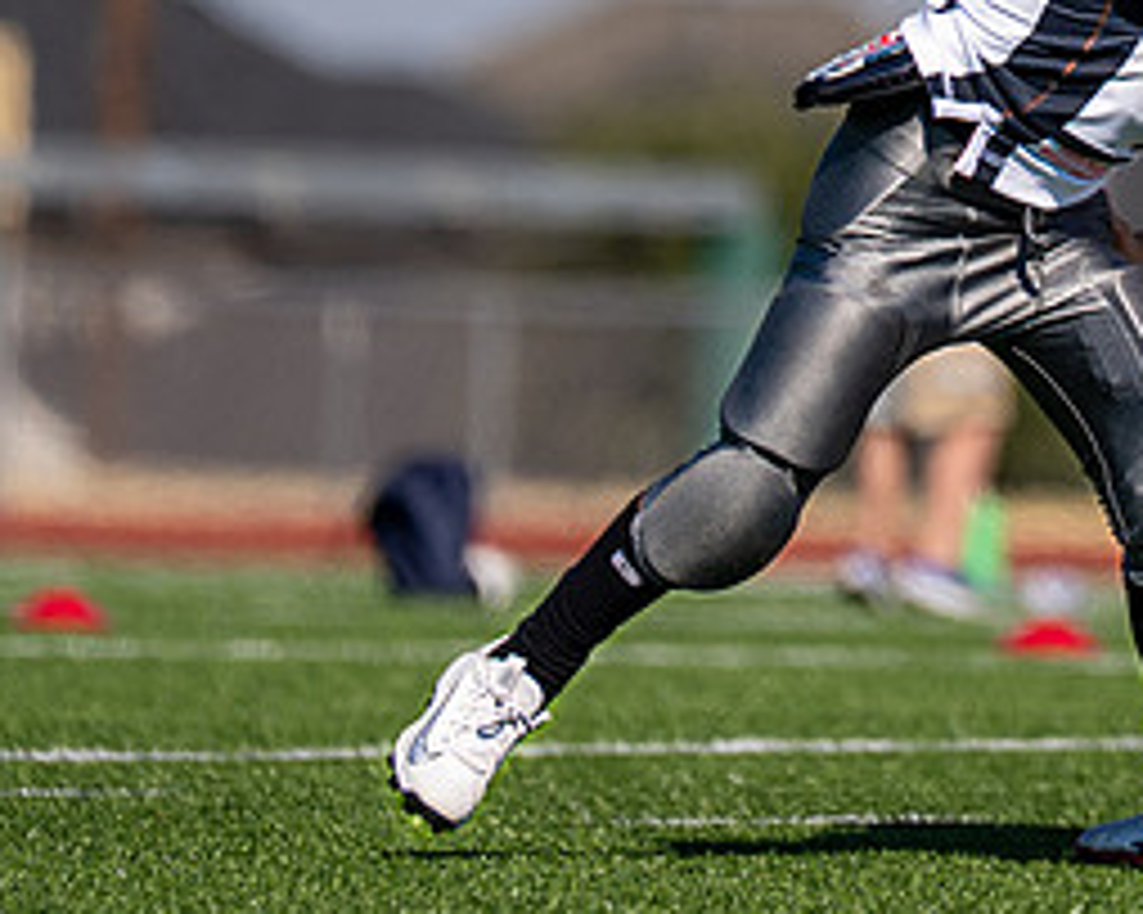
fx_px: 26275
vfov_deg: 2.0
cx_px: 1282
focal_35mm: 777
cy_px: -237
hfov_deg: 2.5
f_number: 2.8
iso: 100
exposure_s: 1/2500
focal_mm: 200
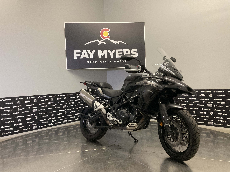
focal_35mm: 29
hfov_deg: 61.7
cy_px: 86
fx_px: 193
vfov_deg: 48.2
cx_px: 115
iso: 200
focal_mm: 3
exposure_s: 1/60
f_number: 1.8
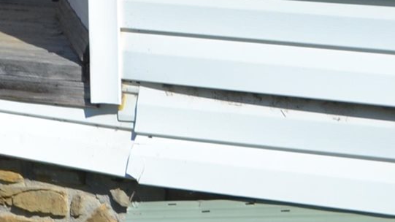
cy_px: -470
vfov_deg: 4.5
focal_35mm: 259
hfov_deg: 7.6
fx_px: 2712
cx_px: -666
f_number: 9
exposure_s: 1/320
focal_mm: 29
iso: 100
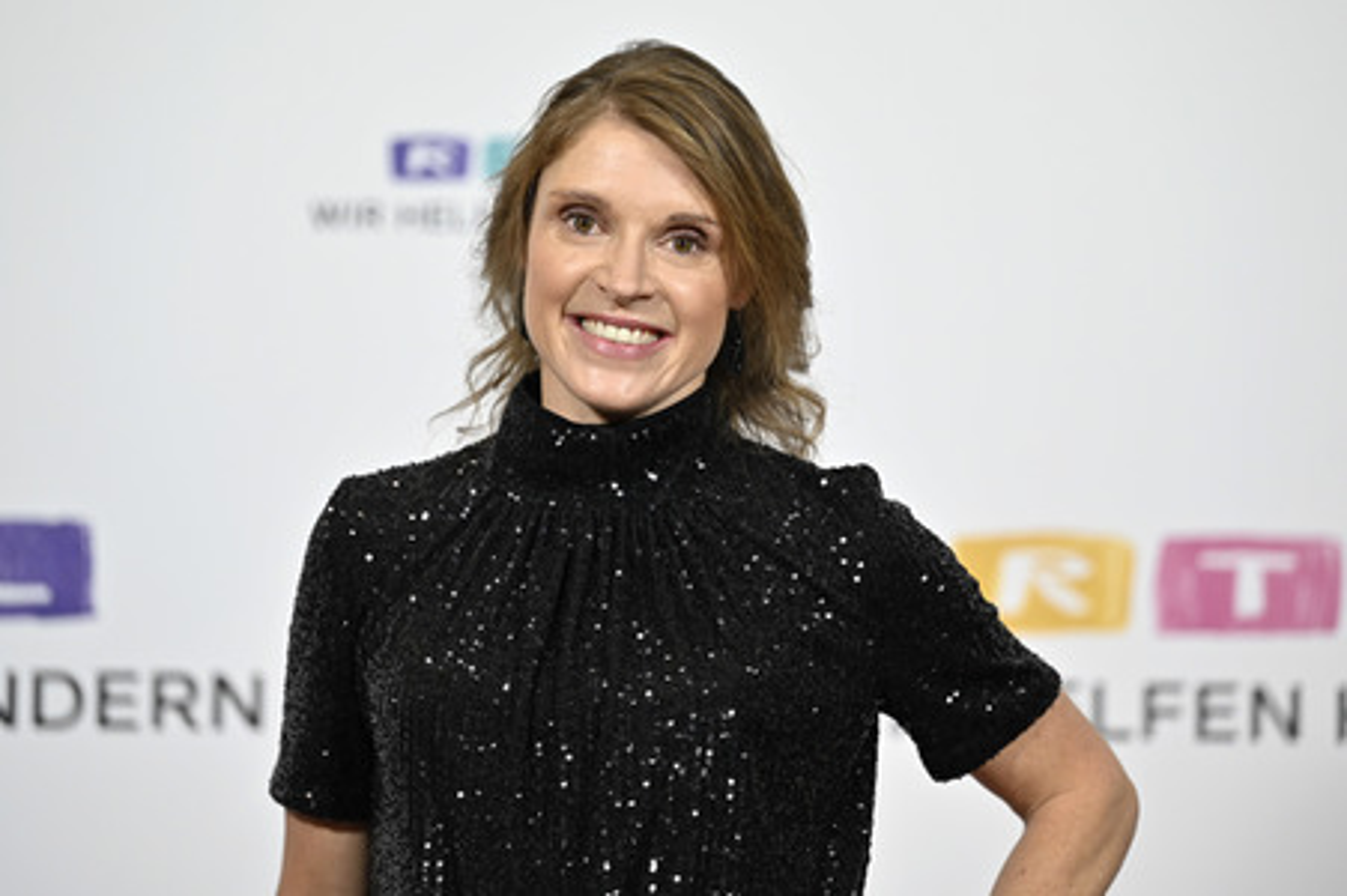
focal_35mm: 135
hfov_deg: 15.2
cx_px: 674
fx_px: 5047
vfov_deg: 10.1
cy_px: 448
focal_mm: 135
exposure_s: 1/640
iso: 1000
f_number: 2.8
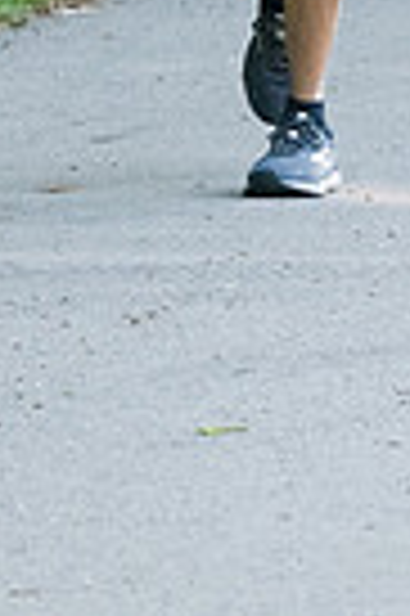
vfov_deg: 3.4
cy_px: -391
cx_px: 291
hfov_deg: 2.3
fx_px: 10327
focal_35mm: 603
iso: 4000
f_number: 5.6
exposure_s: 1/1600
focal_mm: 122
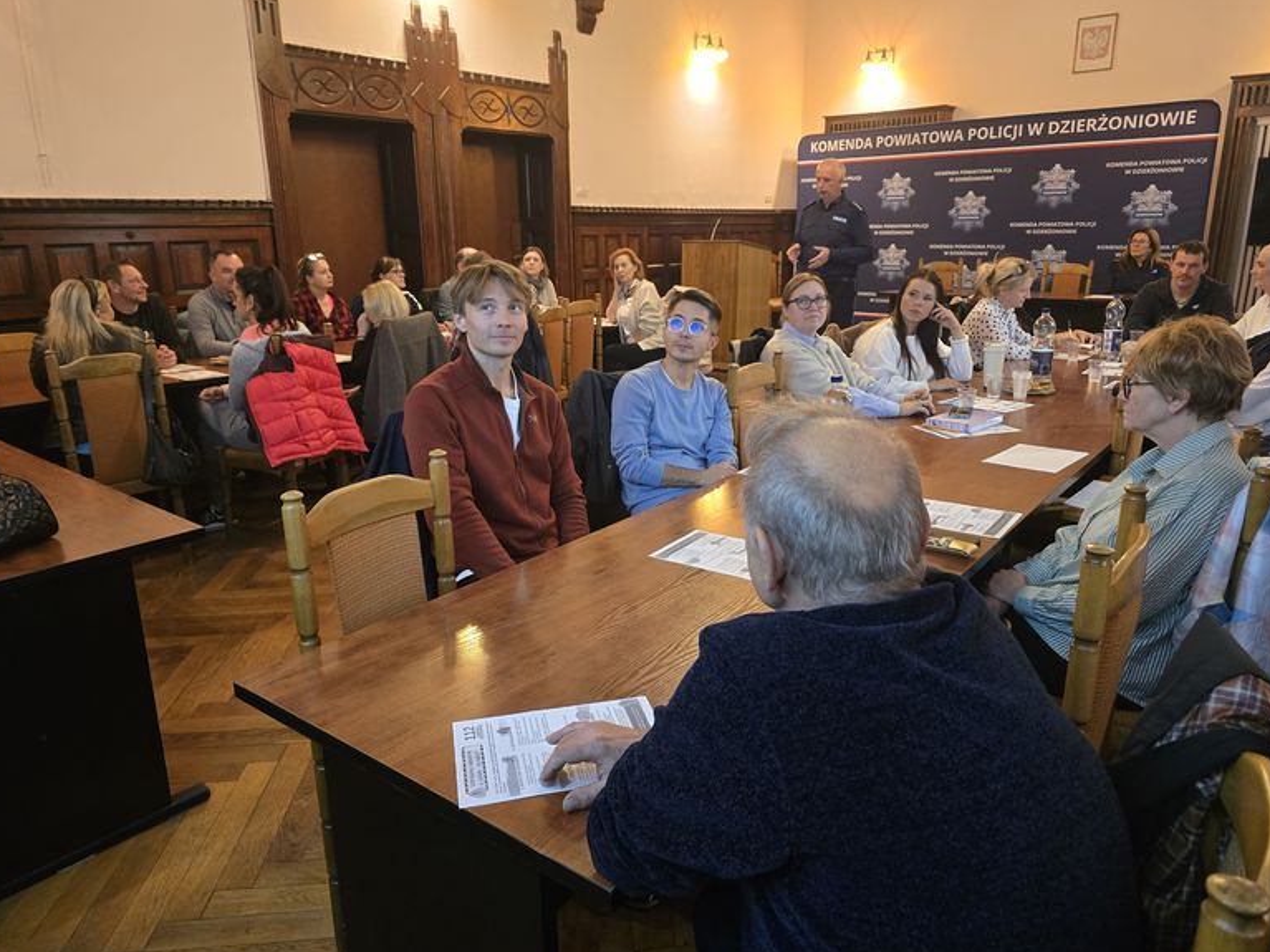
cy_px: 462
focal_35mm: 24
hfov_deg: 71.6
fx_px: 880
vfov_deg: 56.8
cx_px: 642
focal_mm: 6.3
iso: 1000
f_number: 1.7
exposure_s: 1/60
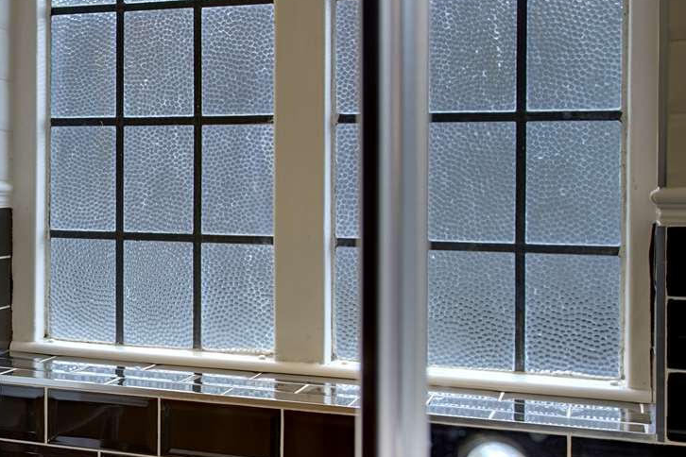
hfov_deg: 29.9
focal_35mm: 62
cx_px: -19
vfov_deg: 21.9
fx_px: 1181
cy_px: 254
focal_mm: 30
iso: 400
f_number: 8
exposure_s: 1/6
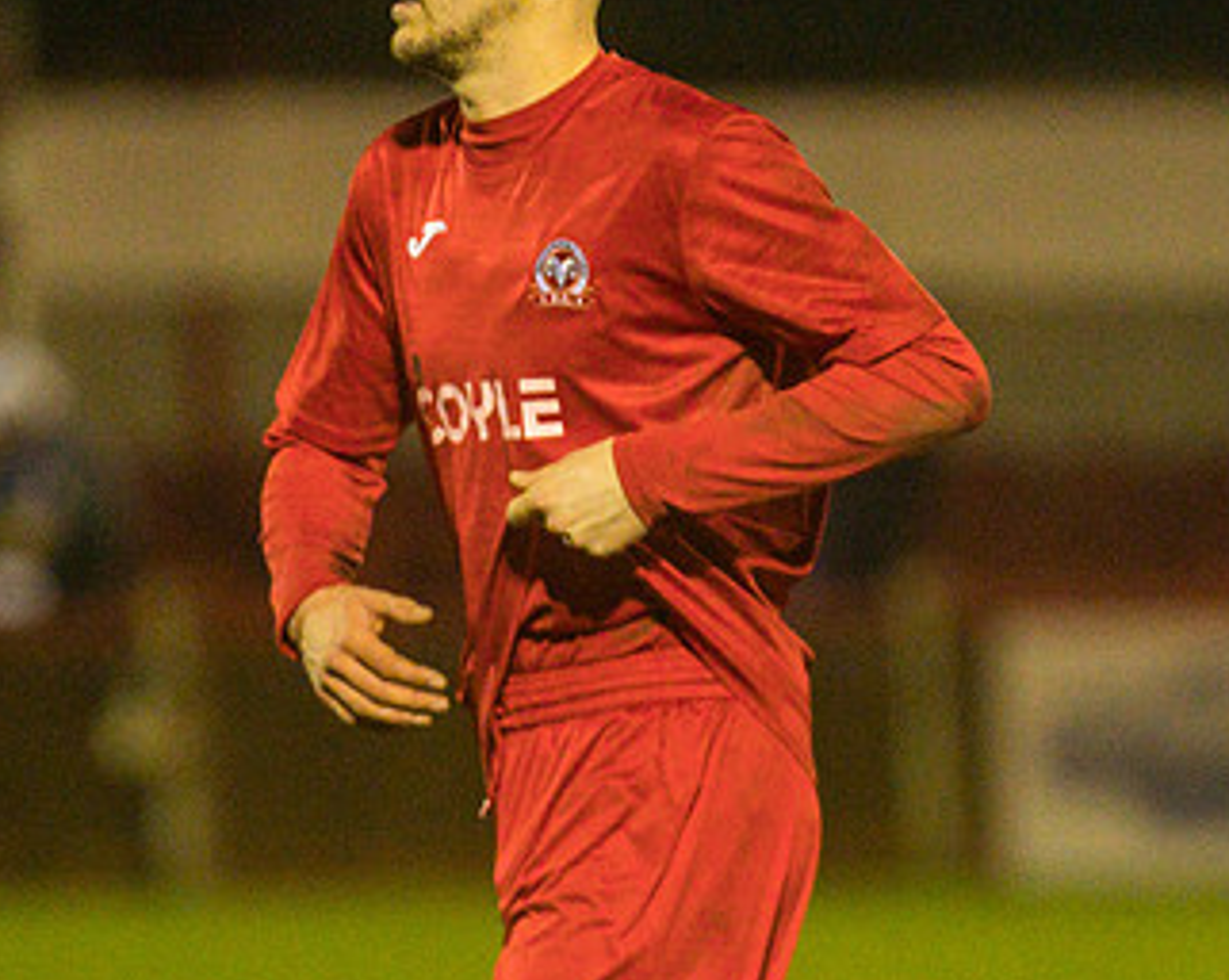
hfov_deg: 2.7
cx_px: 724
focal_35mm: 713
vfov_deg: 2.2
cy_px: 486
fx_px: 25903
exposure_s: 1/800
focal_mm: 240
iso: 5000
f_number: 2.8
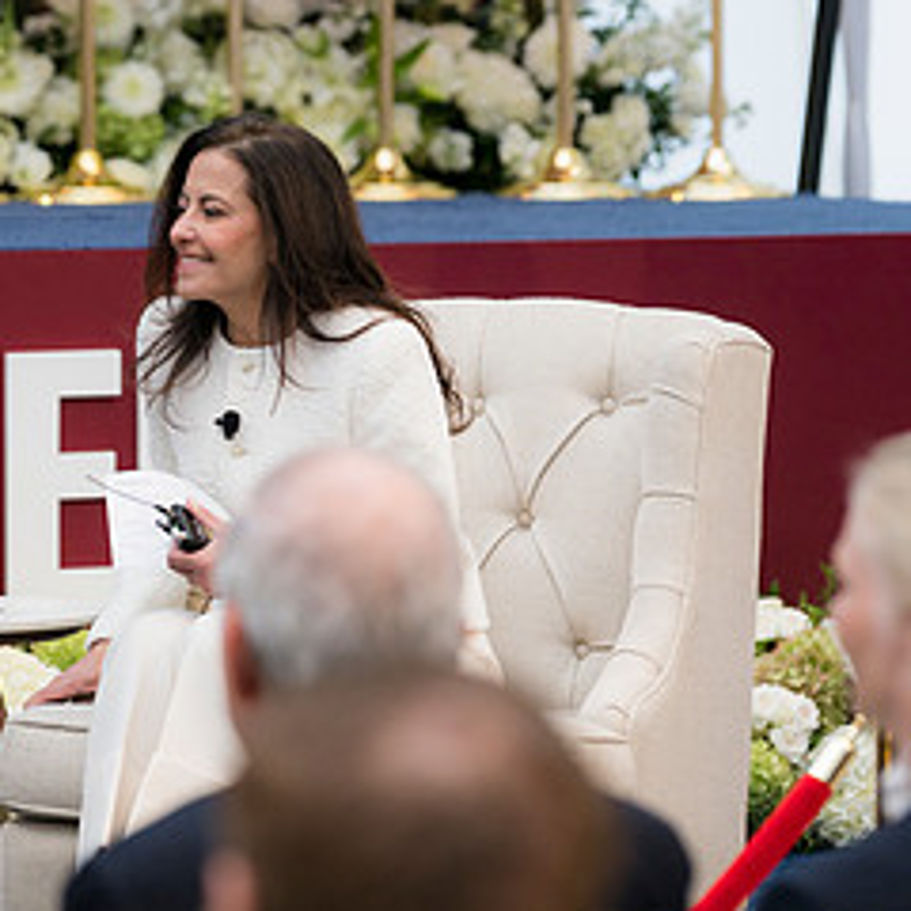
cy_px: 302
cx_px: 311
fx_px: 6729
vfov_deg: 7.7
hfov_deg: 7.7
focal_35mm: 226
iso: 450
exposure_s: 1/200
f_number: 2.8
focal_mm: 110
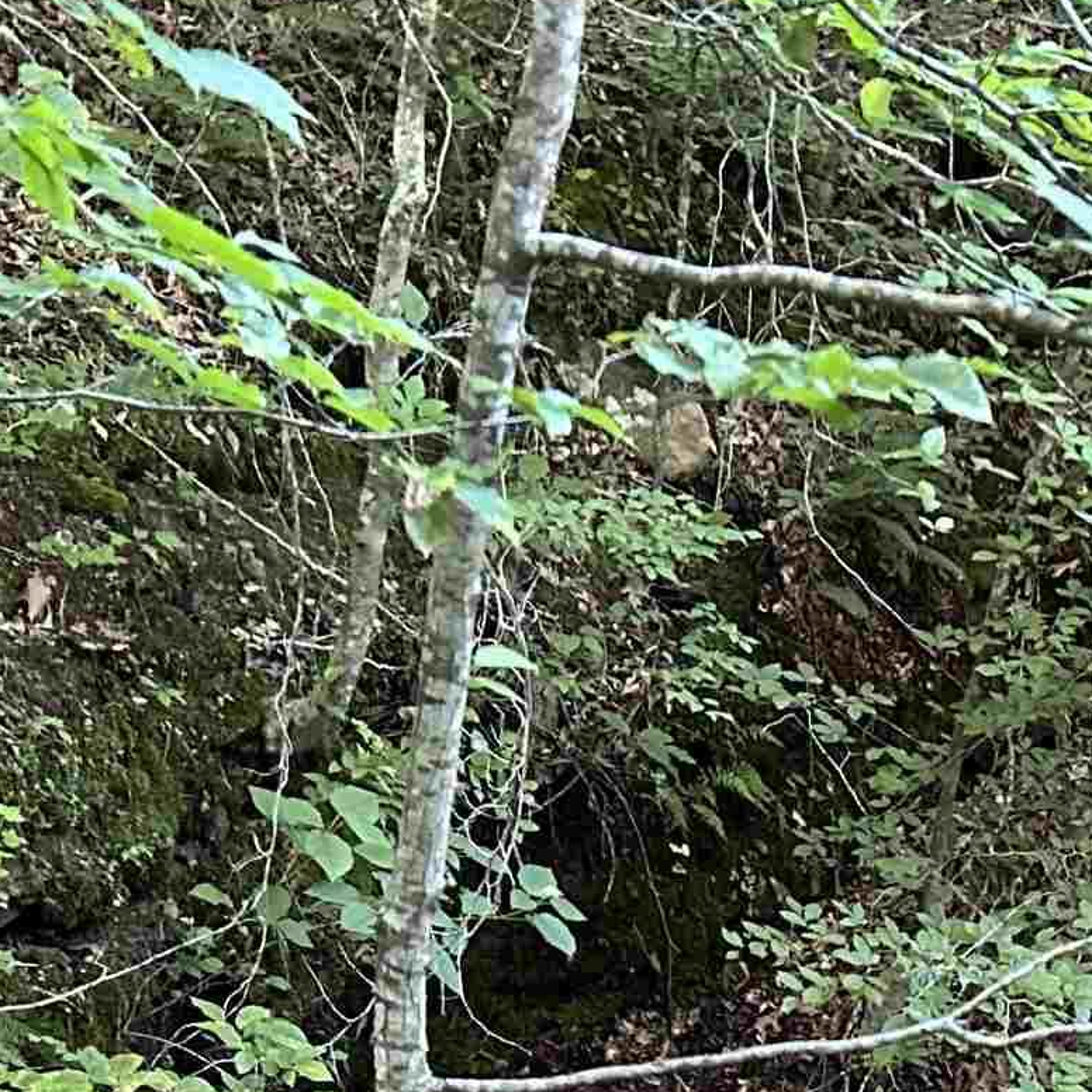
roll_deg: +1.4
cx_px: 851
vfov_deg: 17.5
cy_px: 1558
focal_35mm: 91
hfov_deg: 18.9
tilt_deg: -35.7
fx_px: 3248
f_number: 1.5
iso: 500
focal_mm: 5.7
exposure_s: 1/42
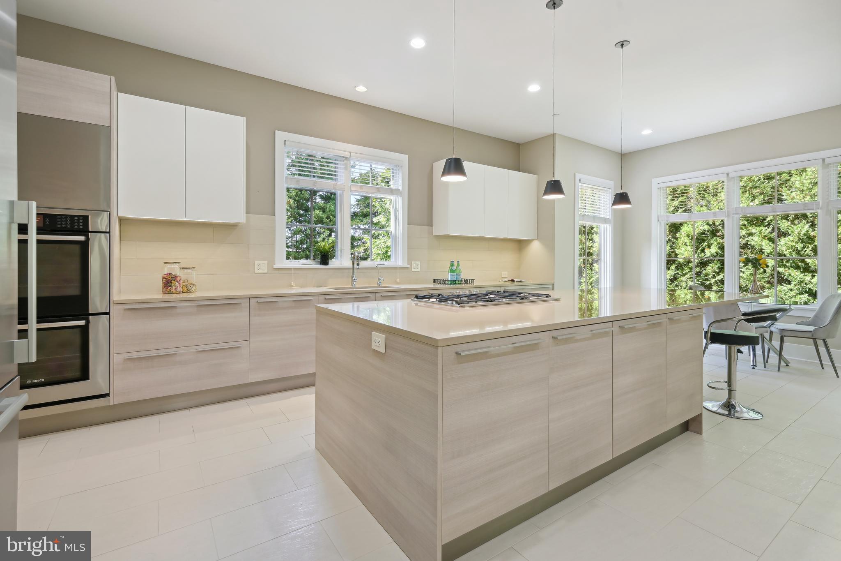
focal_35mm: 16
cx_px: 420
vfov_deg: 73.7
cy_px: 280
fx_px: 374
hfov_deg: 96.7
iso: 200
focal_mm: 16
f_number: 8
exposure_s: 1/25
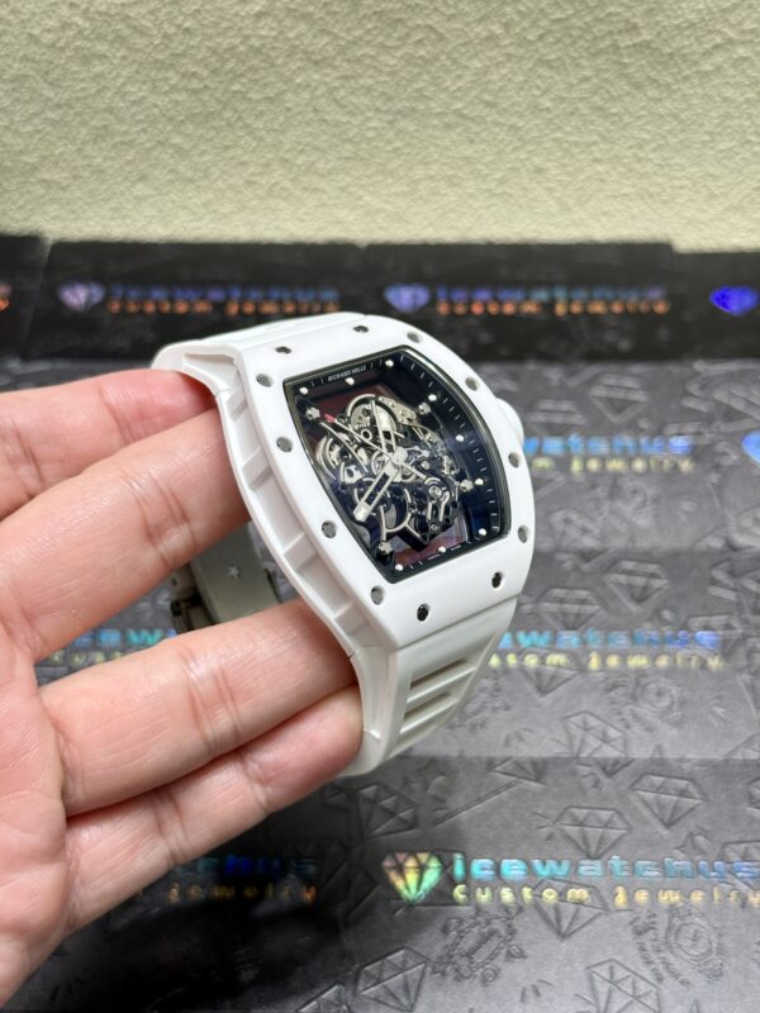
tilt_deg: -47.2
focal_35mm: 48
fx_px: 1405
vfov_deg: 39.7
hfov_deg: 30.3
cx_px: 380
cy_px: 506
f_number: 1.78
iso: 64
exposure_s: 1/100
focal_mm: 6.76
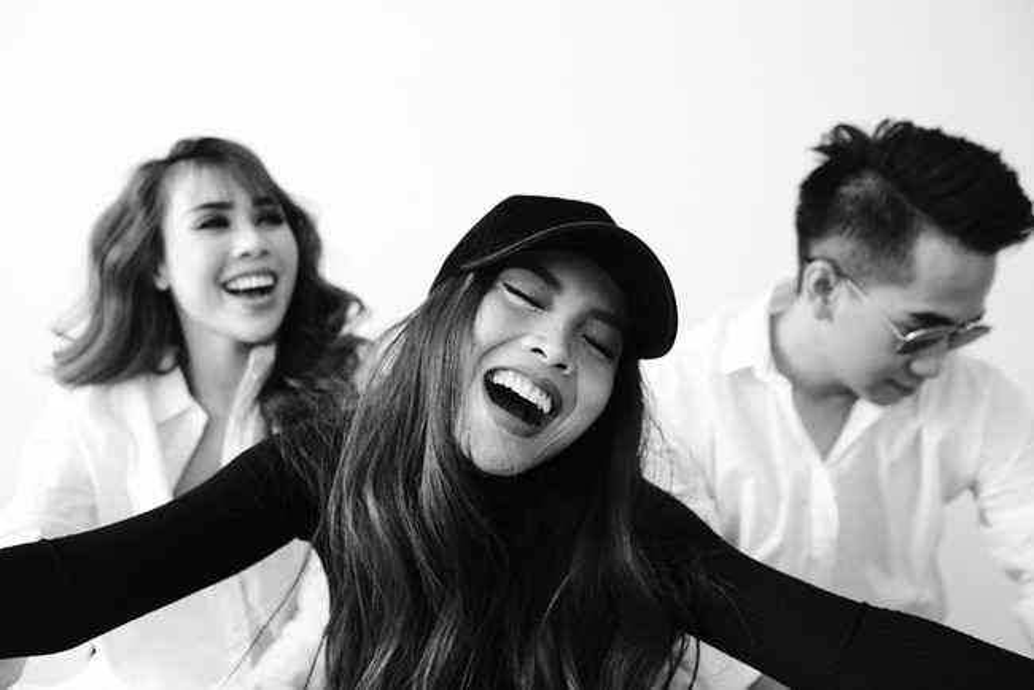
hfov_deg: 54.4
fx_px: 1006
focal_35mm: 35
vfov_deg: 37.9
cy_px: 345
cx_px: 517
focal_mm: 23
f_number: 2.2
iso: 5000
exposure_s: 1/3200
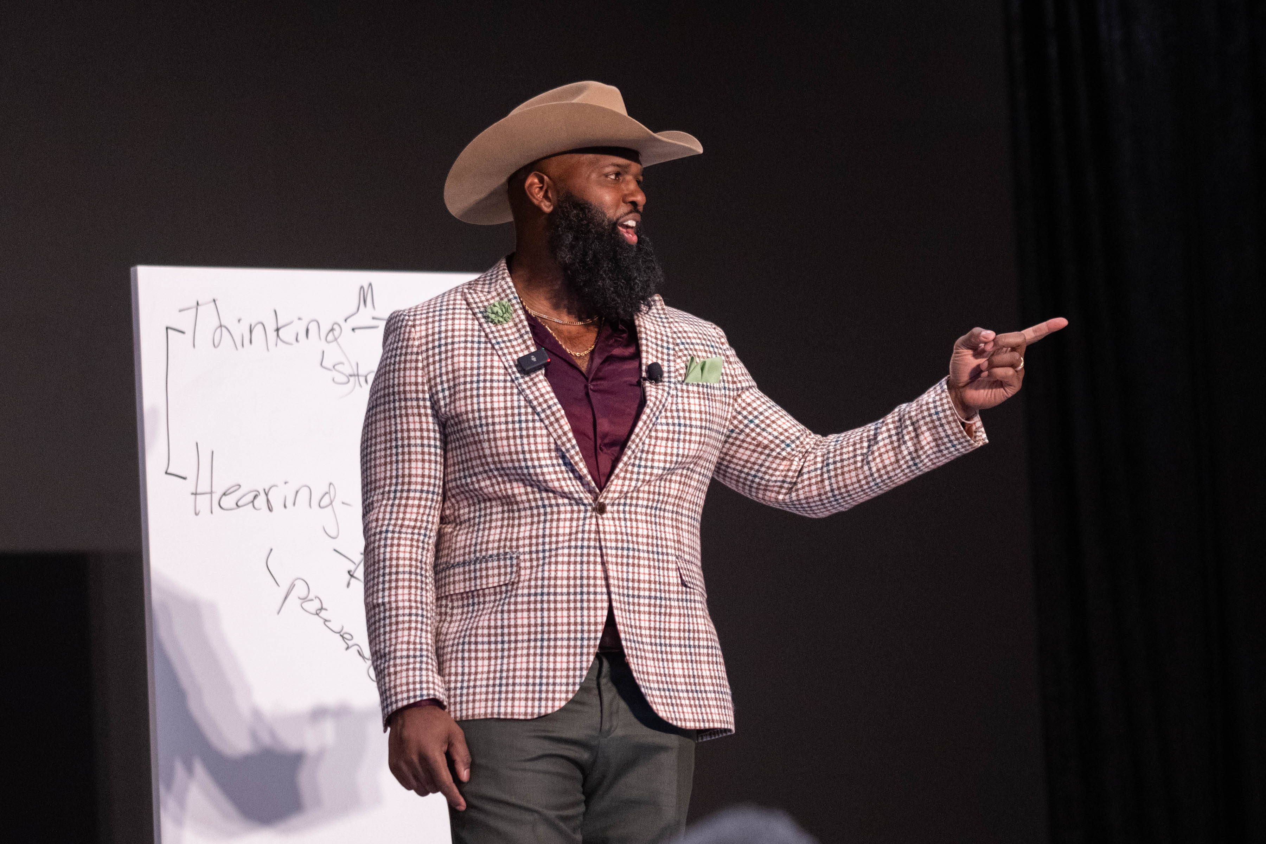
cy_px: 394
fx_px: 6739
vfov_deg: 7.2
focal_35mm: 192
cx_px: 684
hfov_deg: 10.7
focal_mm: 90
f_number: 2
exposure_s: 1/800
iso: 3200
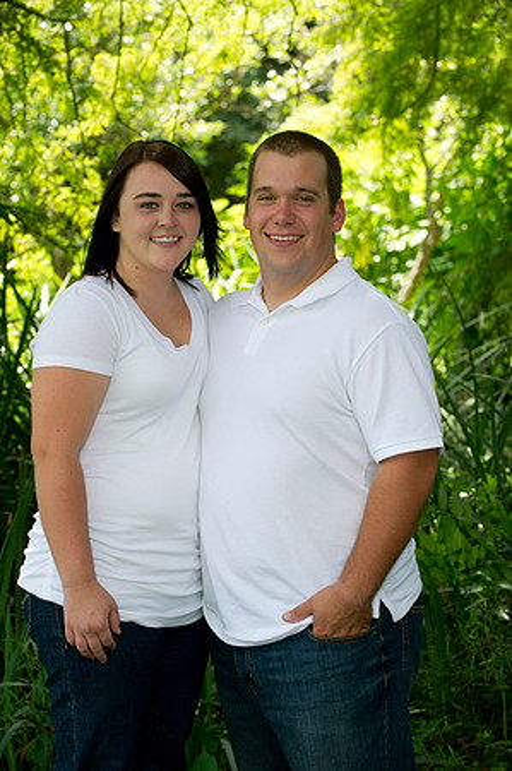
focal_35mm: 98
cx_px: 256
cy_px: 386
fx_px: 2095
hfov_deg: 13.9
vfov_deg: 20.8
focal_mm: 98
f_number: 5
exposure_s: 1/200
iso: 320
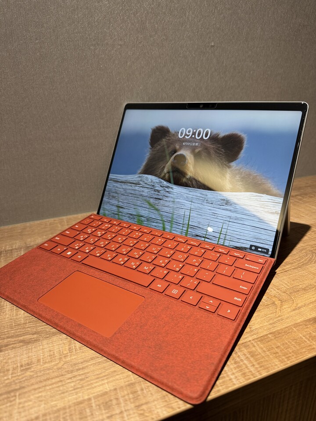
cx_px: 158
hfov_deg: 56.8
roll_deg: +1.6
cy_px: 210
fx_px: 292
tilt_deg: -22.8
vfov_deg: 71.6
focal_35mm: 24
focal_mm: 6.76
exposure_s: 1/120
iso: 200
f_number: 1.78
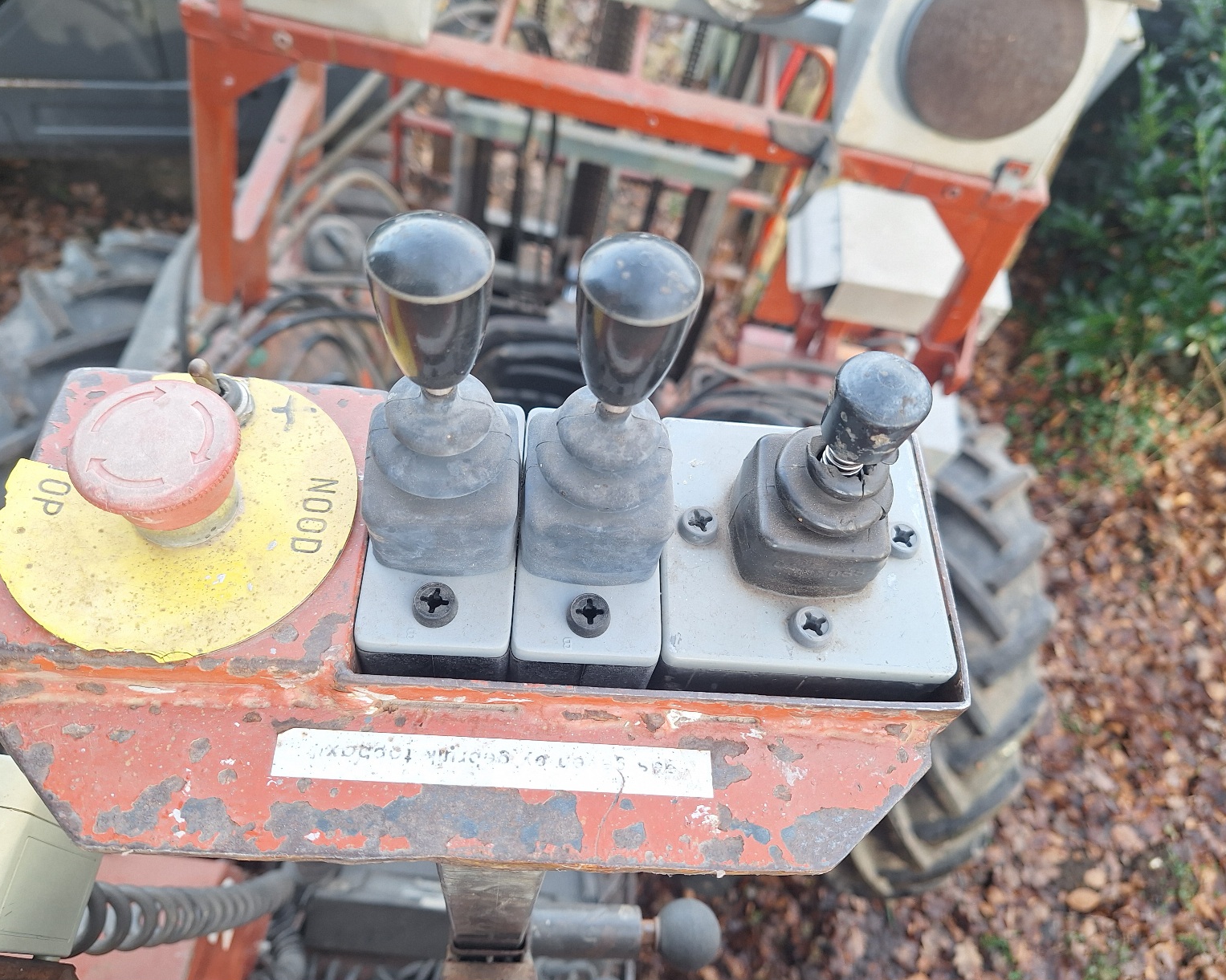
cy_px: 490
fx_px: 871
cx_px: 610
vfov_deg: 58.8
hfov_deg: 70.3
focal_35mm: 24
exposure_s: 1/100
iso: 50
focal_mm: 5.54
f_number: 1.8
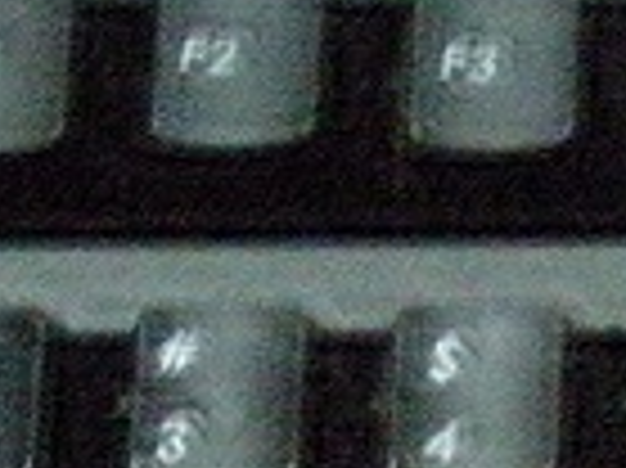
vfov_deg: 5.1
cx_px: 1124
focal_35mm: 284
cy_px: 988
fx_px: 5131
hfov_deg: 6.8
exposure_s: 1/8
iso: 735
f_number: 3.5
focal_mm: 6.3
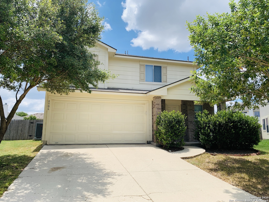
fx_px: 202
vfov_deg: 53.1
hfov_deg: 67.3
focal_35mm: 26
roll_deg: -1.5
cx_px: 134
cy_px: 101
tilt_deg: +9.9
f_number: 1.8
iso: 25
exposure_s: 1/2364
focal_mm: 4.25
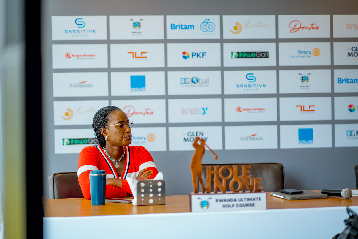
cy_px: 120
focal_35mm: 87
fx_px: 870
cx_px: 181
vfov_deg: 15.6
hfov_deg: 23.3
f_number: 1.4
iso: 250
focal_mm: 85
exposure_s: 1/500
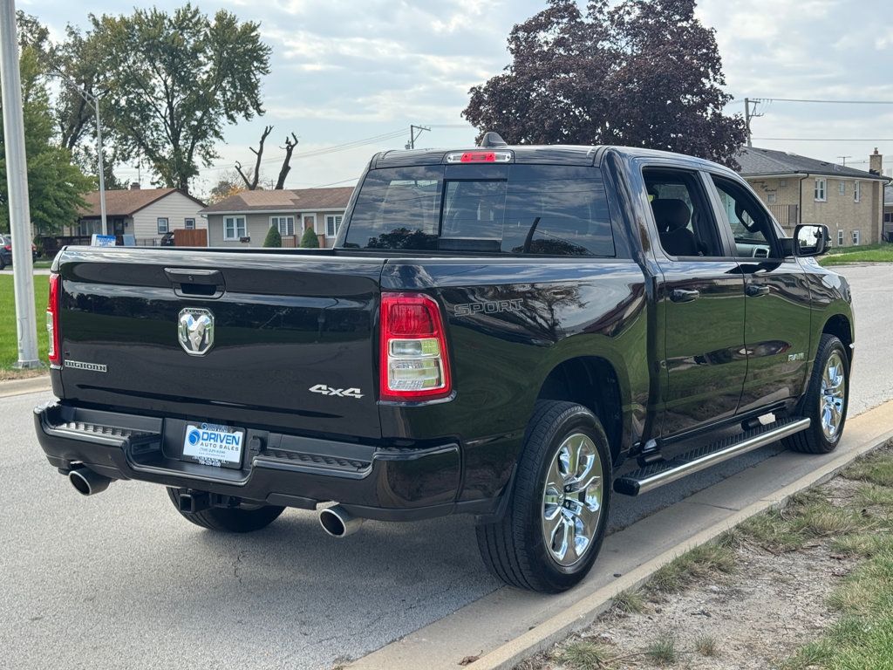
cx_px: 446
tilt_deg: -3.9
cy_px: 335
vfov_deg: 30.3
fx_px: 1238
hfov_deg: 39.7
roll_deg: +1.0
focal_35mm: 48
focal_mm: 6.76
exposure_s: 1/1094
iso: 64
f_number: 1.78
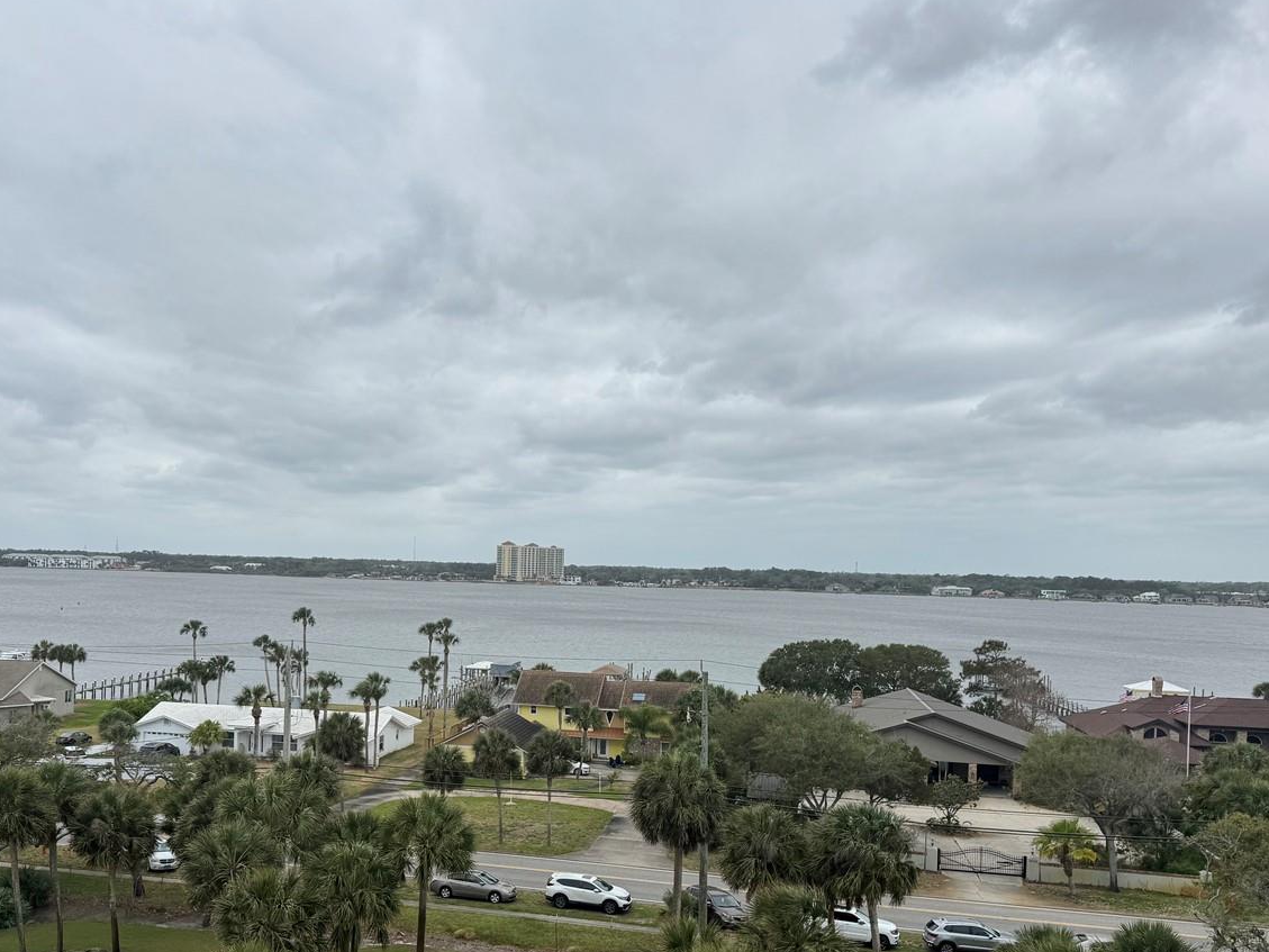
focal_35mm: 34
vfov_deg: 41.5
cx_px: 480
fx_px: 1247
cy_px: 590
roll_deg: -0.9
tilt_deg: -2.6
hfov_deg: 53.4
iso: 80
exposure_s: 1/3802
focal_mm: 6.76
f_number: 1.78
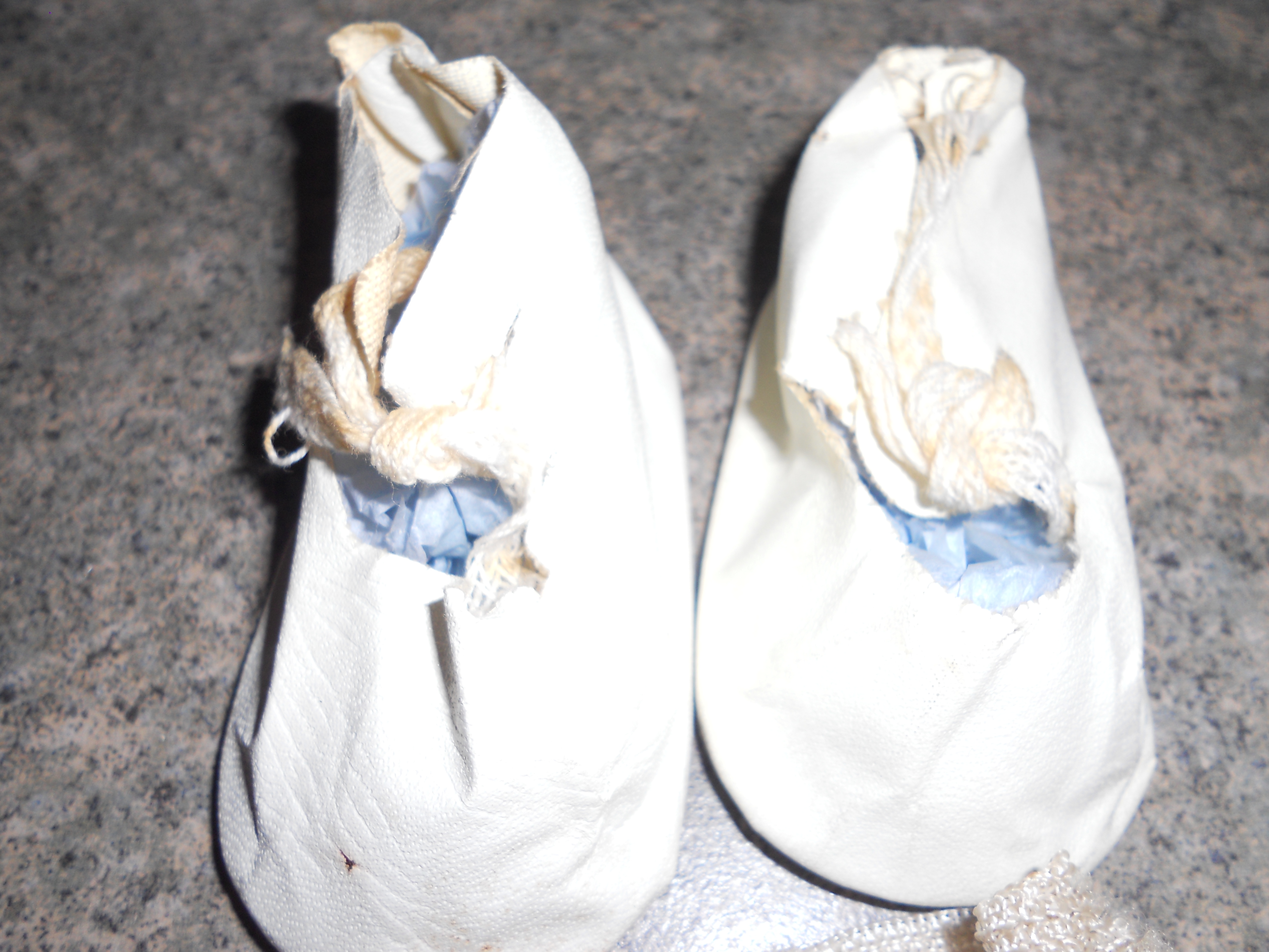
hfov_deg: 56.8
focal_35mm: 32
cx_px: 634
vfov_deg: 44.2
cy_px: 476
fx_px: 1173
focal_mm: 5.8
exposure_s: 1/25
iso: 80
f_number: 8.8
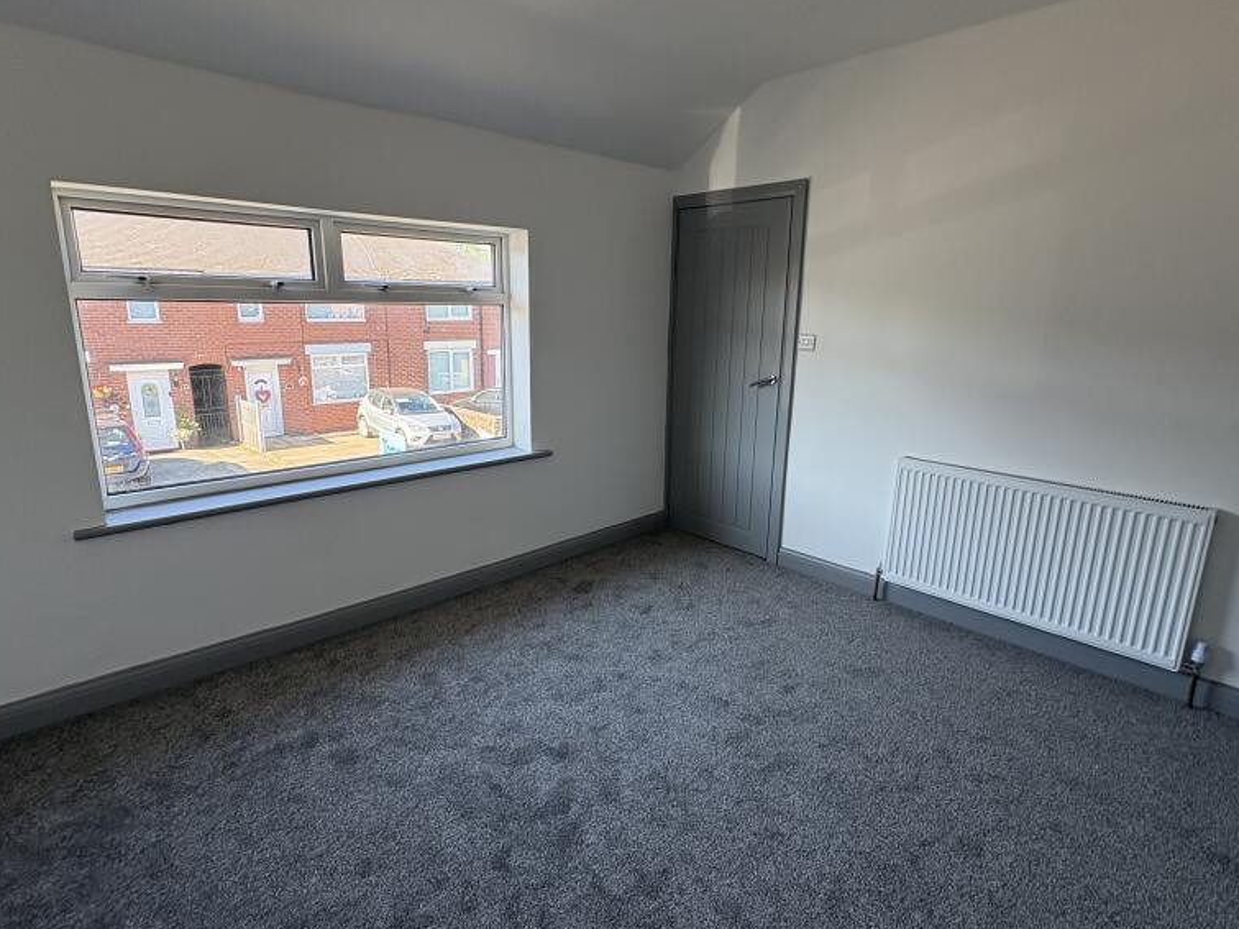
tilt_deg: -13.8
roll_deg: -1.0
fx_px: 680
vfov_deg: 68.7
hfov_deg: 84.7
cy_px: 464
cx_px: 614
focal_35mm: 19
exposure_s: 1/124
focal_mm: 2.22
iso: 80
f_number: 2.2
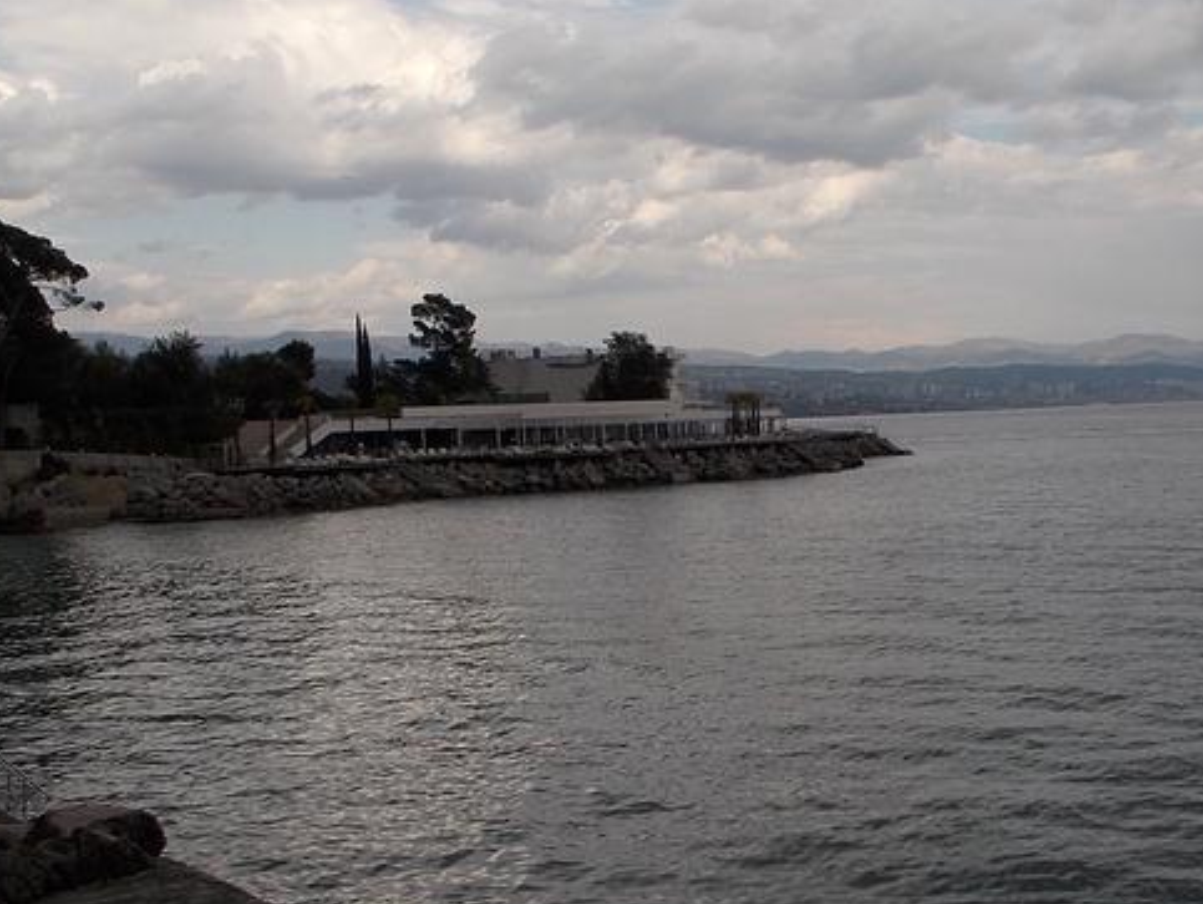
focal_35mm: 48
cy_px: 568
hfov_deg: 39.5
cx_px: 725
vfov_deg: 30.2
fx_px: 1669
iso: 80
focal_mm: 4.1
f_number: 3.3
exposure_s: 1/800
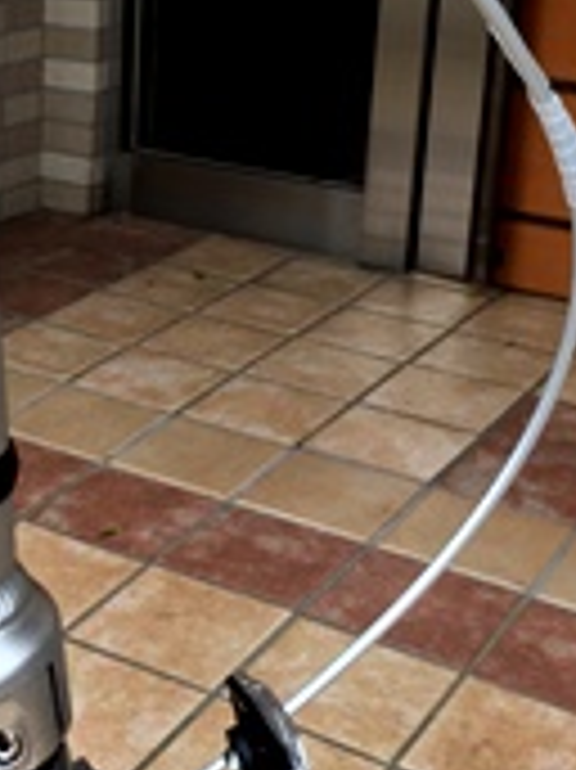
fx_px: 1511
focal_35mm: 68
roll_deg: -0.8
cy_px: 203
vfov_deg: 28.2
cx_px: 40
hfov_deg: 21.1
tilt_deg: -15.3
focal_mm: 4.15
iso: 32
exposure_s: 1/137
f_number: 2.2
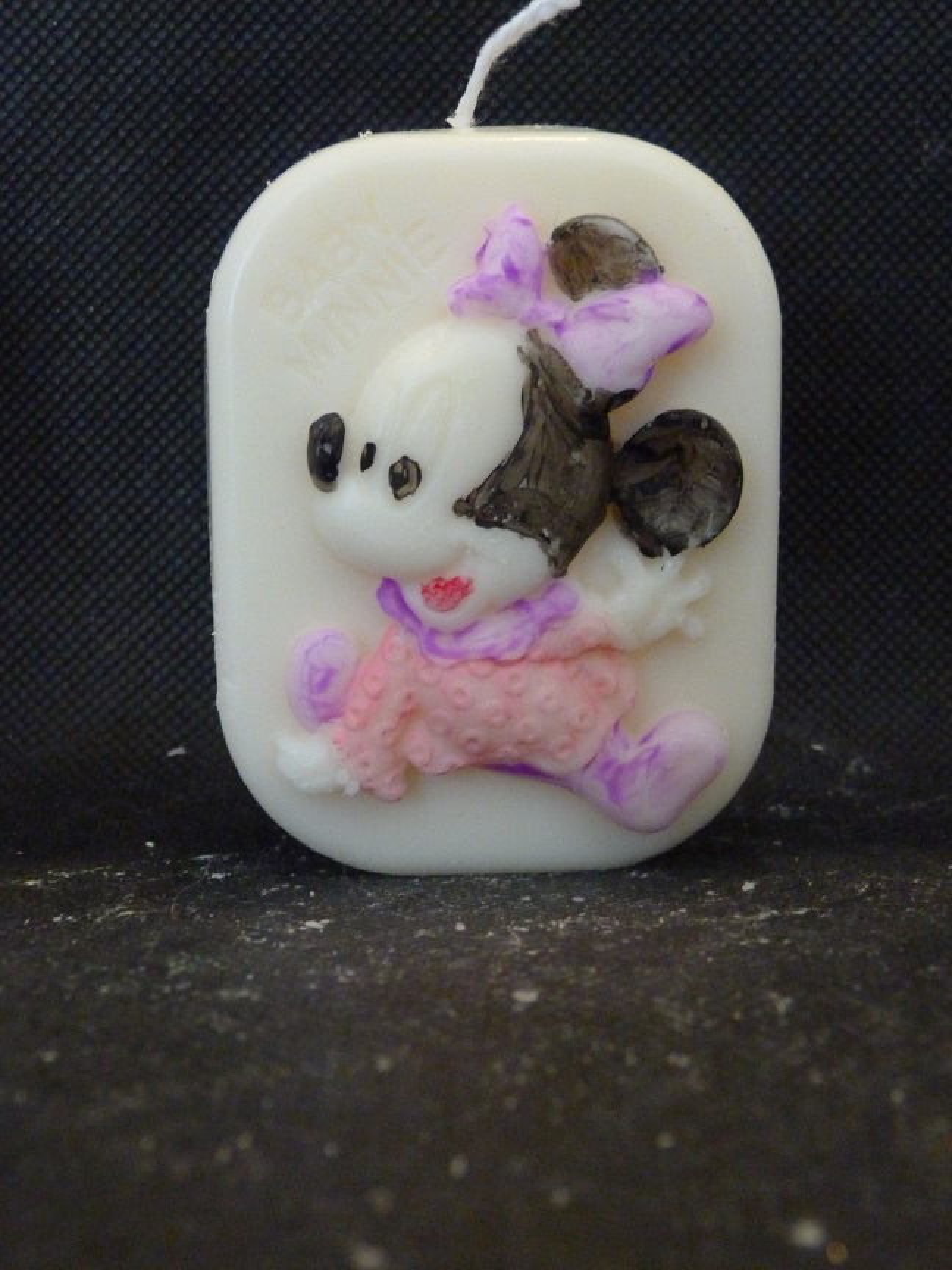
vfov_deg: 38.2
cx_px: 476
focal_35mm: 50
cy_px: 635
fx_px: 1833
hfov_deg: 29.1
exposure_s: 1/10
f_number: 3.2
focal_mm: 9
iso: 800
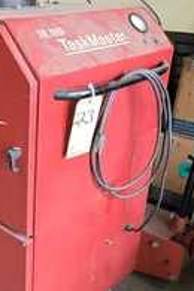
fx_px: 396
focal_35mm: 49
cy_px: 185
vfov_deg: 40.0
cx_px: 13
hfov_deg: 26.5
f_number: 1.8
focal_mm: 5.4
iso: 250
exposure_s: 1/120
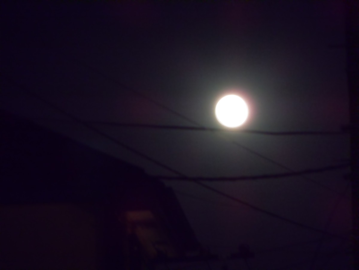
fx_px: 3526
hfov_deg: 5.8
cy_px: 135
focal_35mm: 340
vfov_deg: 4.4
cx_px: 180
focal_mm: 60.7
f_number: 5.7
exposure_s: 1/15
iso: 3200
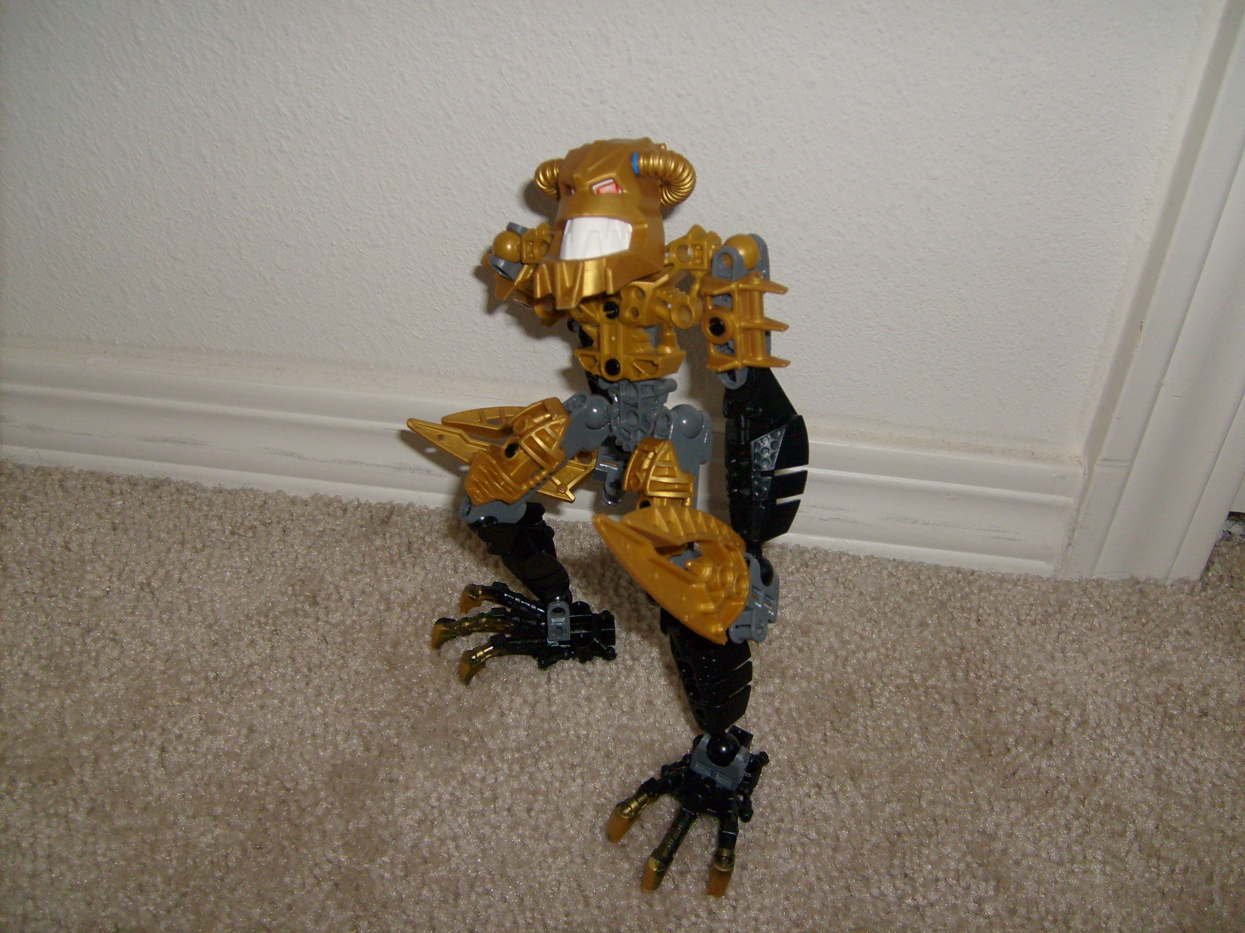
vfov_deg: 40.7
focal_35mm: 35
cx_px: 622
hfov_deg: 52.6
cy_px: 466
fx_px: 1259
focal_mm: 5.8
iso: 100
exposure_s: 1/45
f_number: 2.8
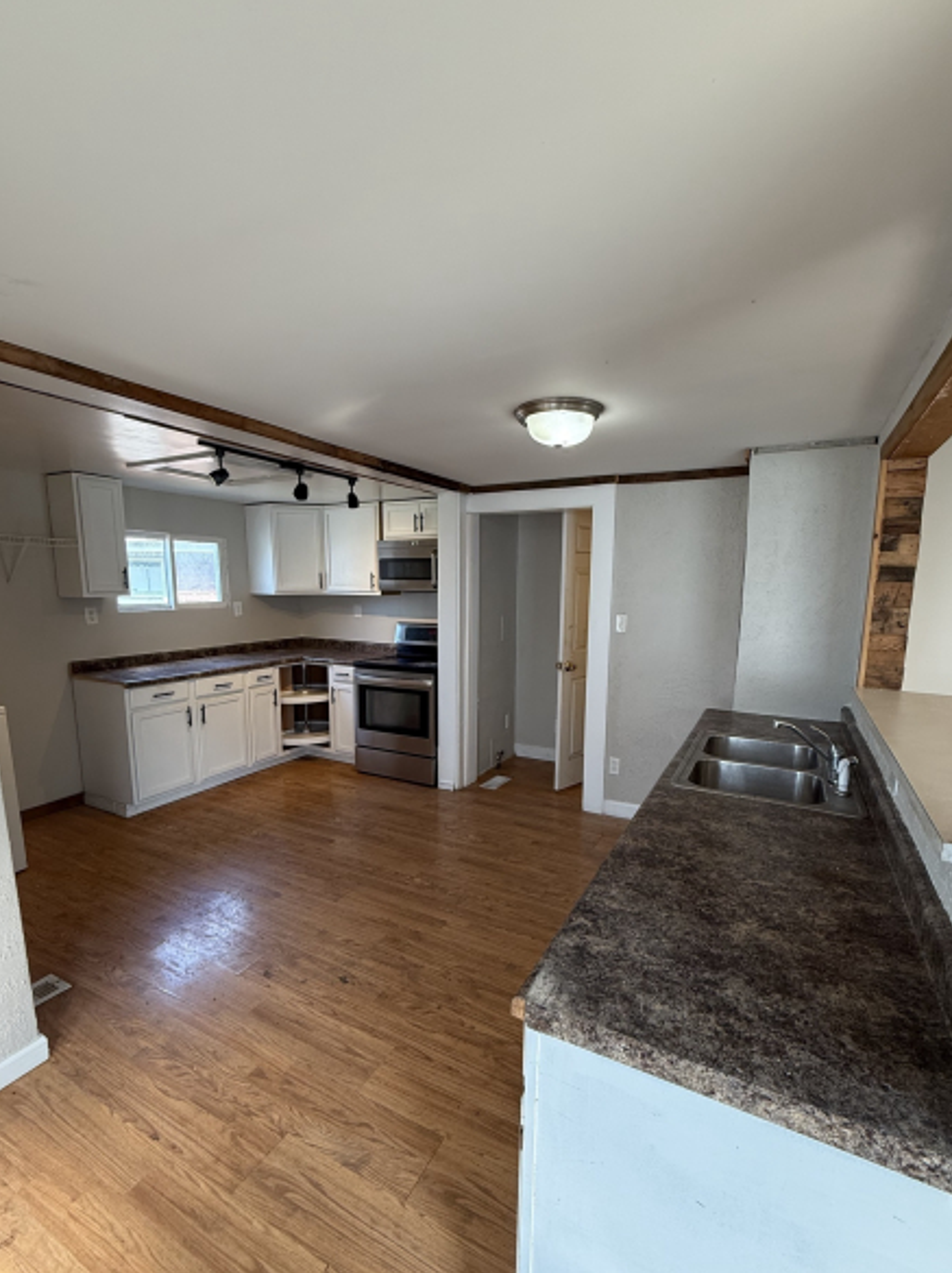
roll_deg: -0.2
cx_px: 477
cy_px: 675
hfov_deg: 78.0
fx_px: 588
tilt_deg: -8.2
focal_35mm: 16
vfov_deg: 94.4
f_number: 2.2
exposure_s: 1/120
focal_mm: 2.22
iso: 160
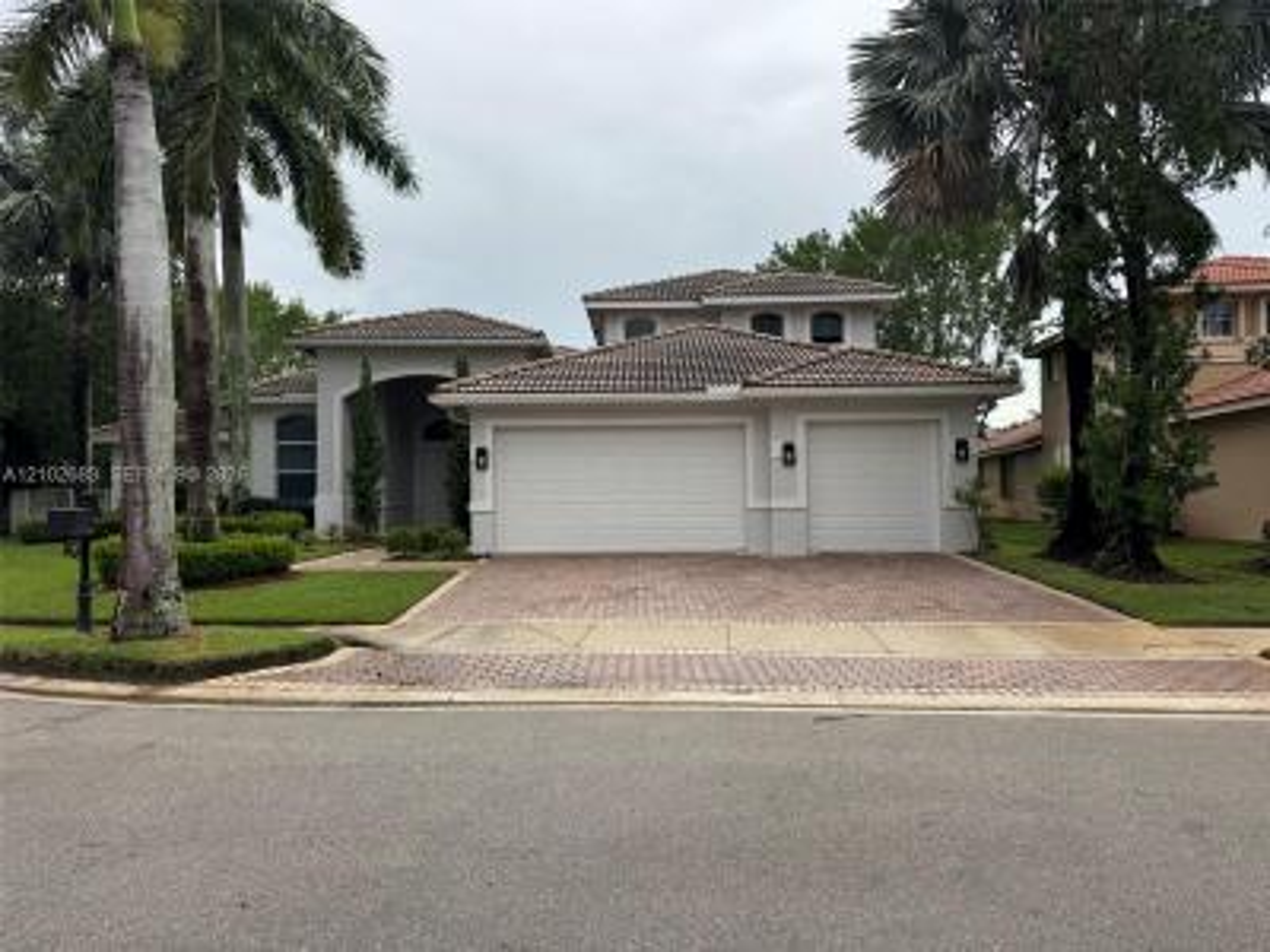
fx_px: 881
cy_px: 476
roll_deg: +3.0
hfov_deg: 71.6
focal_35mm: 24
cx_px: 635
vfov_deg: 56.8
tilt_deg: +0.8
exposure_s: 1/593
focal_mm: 6.76
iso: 80
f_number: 1.78
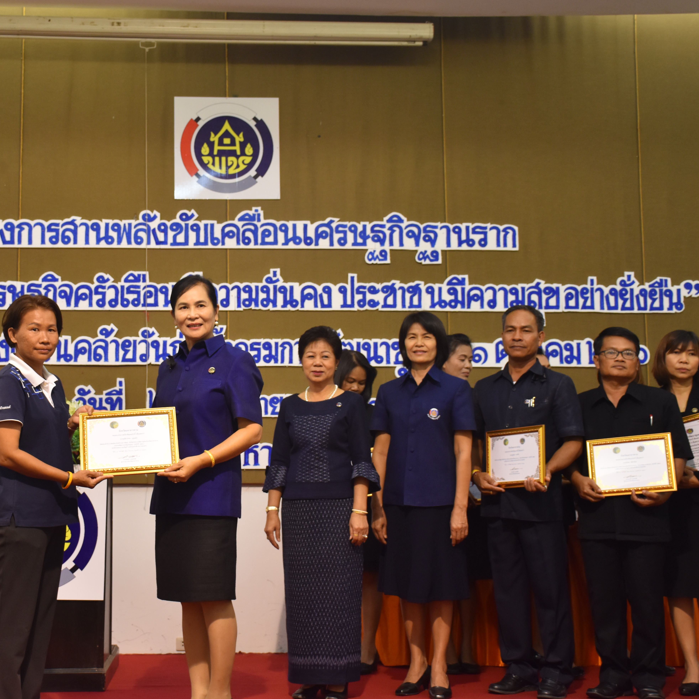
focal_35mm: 53
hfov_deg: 32.1
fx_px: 1203
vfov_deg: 32.4
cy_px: 351
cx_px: 226
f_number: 4
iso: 720
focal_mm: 27
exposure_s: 1/60
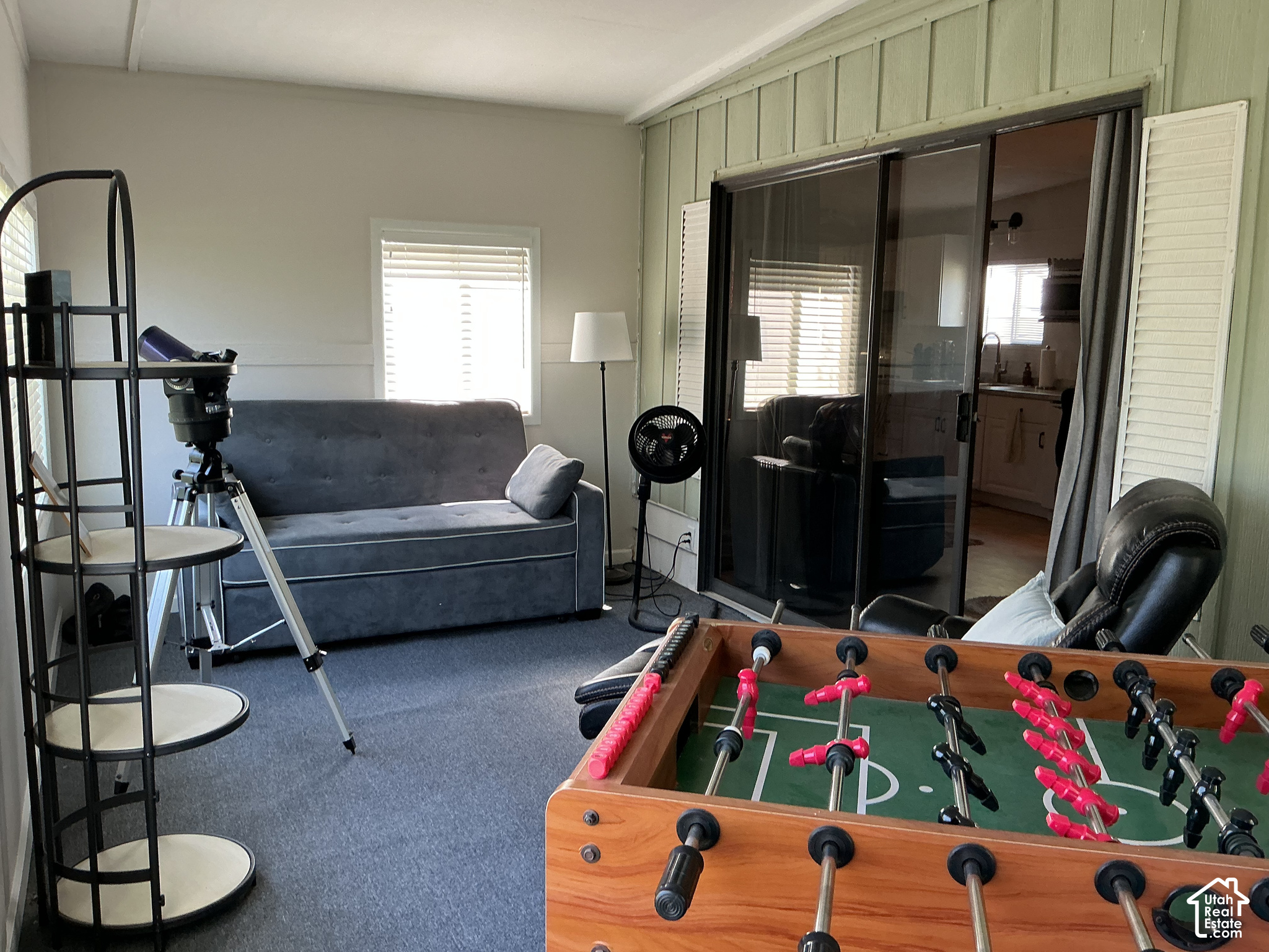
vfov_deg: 48.2
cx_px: 634
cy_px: 476
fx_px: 1063
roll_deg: -1.4
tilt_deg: -7.3
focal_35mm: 29
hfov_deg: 61.7
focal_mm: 3
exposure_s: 1/60
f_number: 1.8
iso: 80
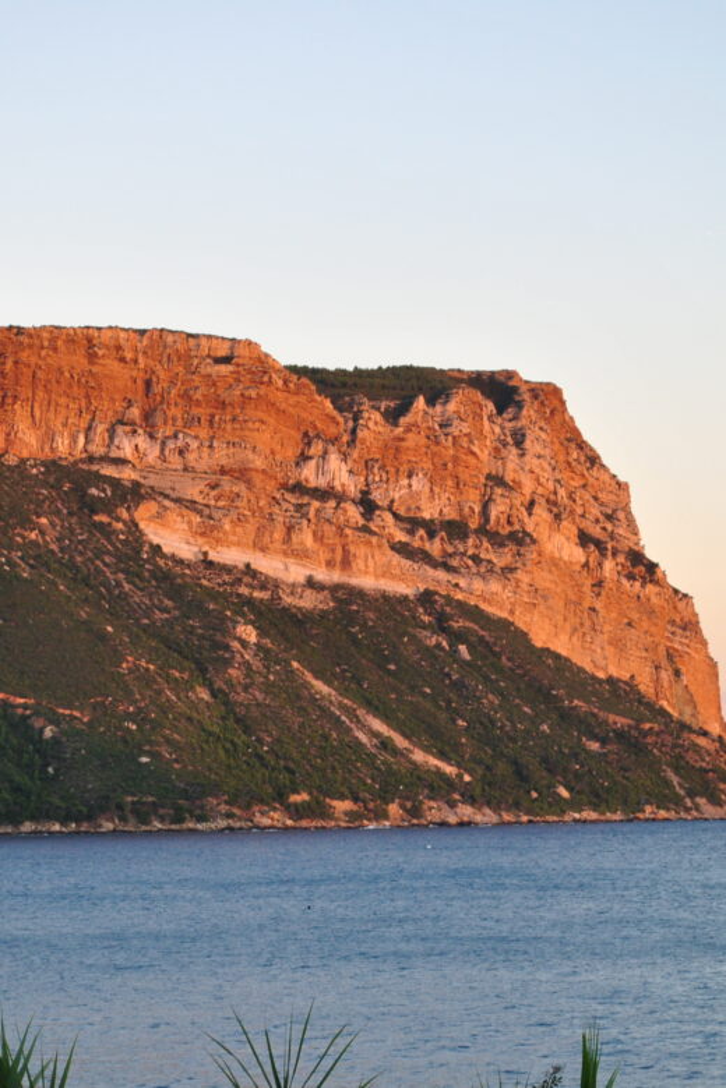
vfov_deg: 26.0
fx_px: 2359
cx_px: 363
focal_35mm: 78
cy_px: 544
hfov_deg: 17.5
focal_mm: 52
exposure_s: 1/60
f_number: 6.3
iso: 400
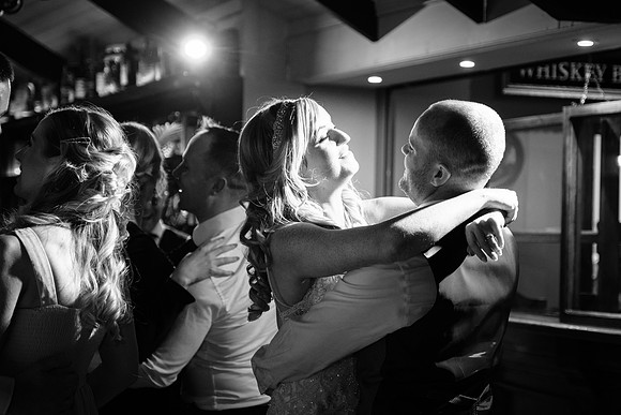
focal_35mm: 94
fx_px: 1614
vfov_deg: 14.6
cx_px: 349
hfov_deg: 21.8
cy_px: 198
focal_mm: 55
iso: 1000
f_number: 2.8
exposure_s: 1/160
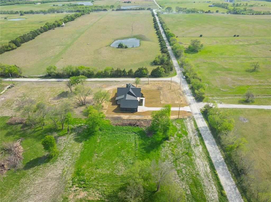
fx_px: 188
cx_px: 136
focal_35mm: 24
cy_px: 101
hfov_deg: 71.6
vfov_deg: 56.7
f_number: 7.1
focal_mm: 12.29
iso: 100
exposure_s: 1/160
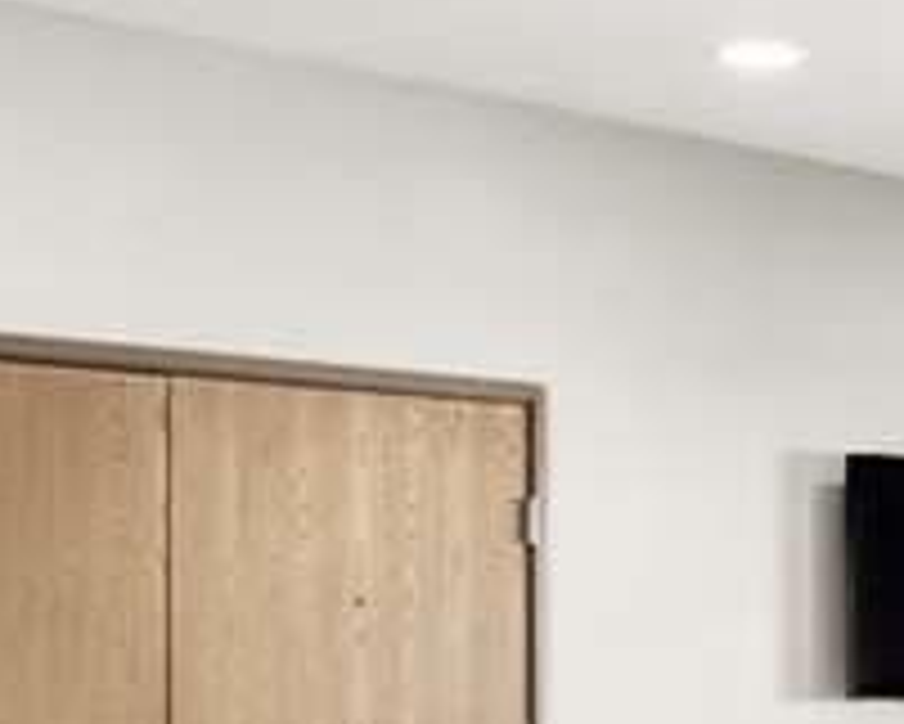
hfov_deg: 18.0
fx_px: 2436
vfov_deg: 16.1
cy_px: 922
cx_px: 1484
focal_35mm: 91
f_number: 6.3
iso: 640
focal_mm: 13
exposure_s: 1/160
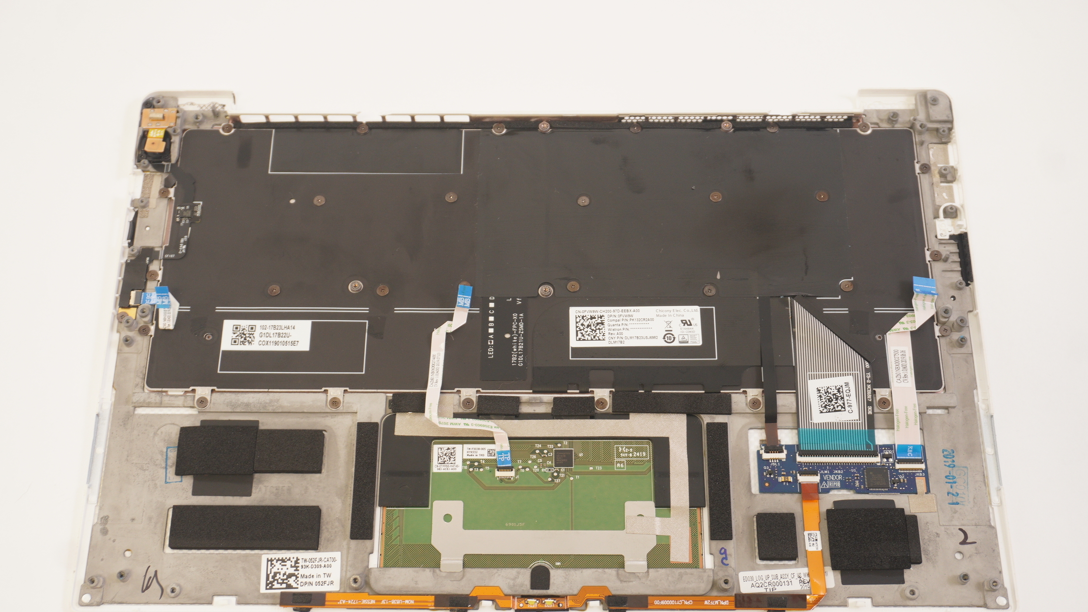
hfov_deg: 46.4
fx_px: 1269
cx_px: 544
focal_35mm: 44
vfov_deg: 27.1
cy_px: 347
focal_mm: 28
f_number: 5.6
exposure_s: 1/13
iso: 250
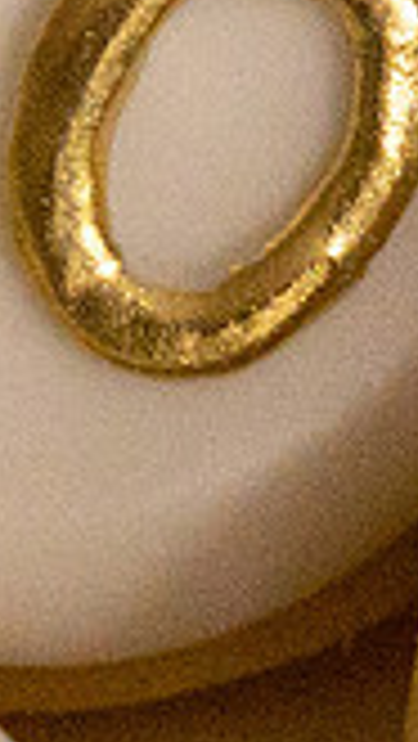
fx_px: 13634
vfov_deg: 3.1
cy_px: -764
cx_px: -698
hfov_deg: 1.7
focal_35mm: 693
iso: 1250
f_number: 3.5
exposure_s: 1/250
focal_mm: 63
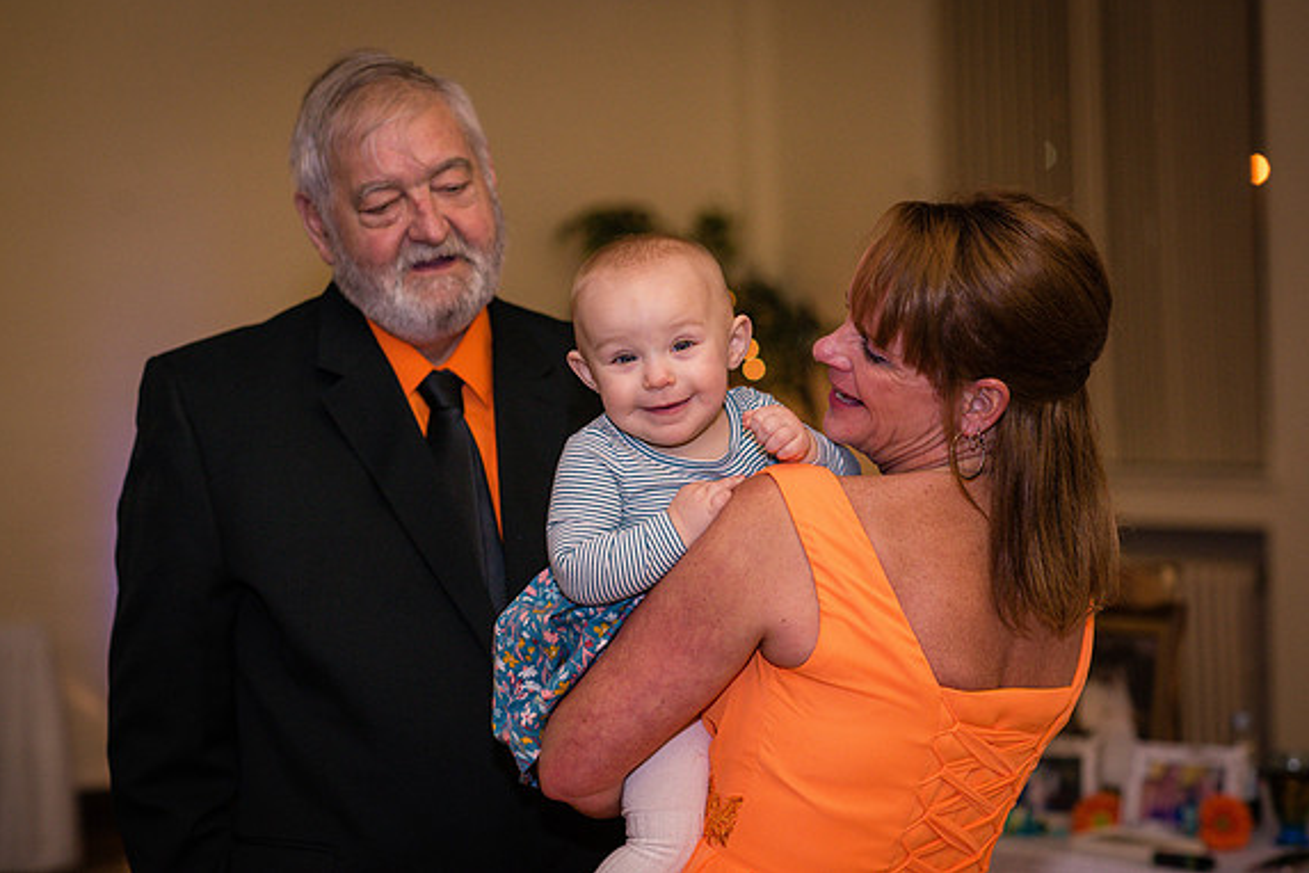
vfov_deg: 15.9
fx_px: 3127
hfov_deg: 23.6
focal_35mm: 86
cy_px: 433
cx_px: 656
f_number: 3.2
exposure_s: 1/200
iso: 640
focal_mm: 85
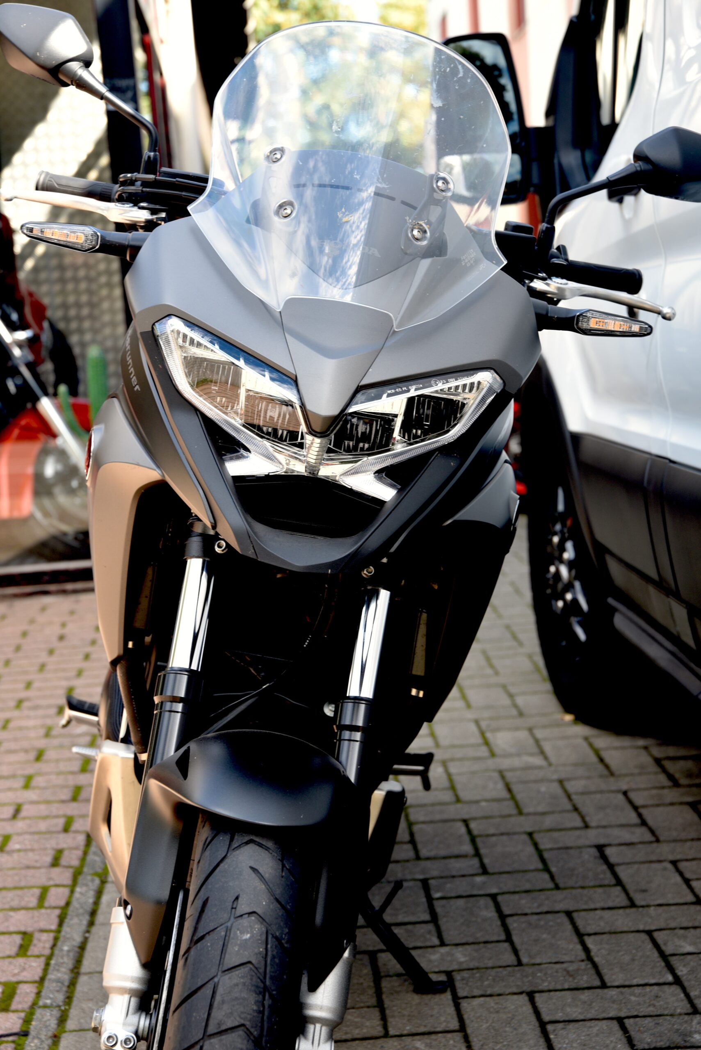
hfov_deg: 19.5
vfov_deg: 28.8
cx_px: 350
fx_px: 2042
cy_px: 525
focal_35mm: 70
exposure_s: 1/125
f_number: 5.6
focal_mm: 70
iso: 200
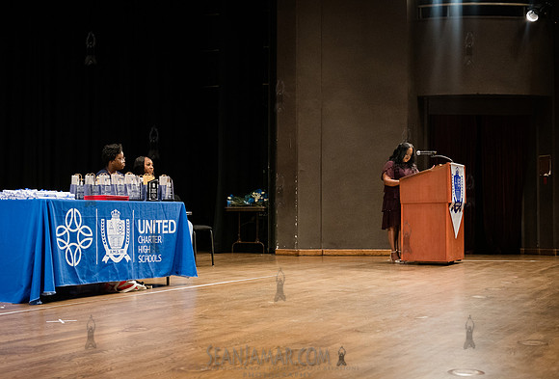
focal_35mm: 55
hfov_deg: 36.3
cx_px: 294
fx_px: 853
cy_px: 183
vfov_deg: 25.0
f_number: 4
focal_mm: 52
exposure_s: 1/200
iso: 5000
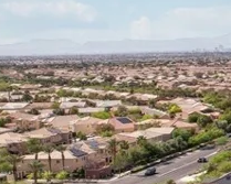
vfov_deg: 15.2
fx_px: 690
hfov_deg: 14.8
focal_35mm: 101
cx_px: 487
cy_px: 91
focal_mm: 8.4
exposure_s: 1/2000
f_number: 2.8
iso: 120
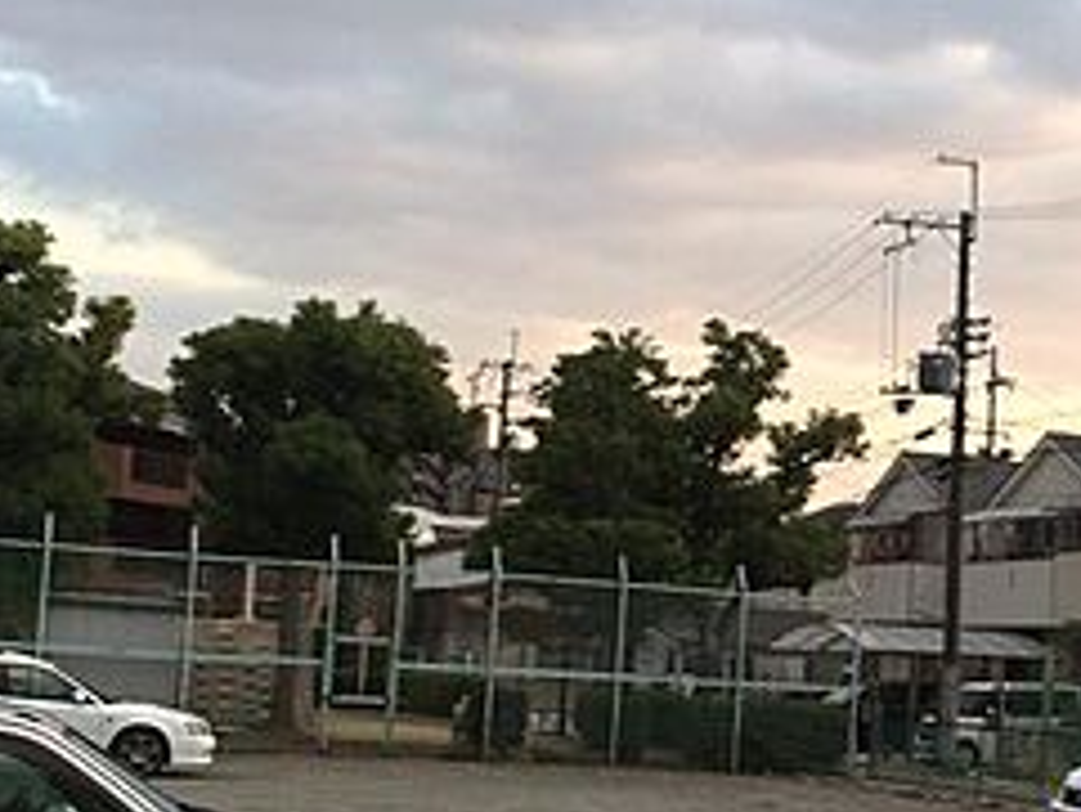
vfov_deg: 19.1
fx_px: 2406
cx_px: 879
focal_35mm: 77
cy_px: 489
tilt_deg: +3.4
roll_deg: -2.7
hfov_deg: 24.9
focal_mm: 4.15
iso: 32
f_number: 2.2
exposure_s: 1/40
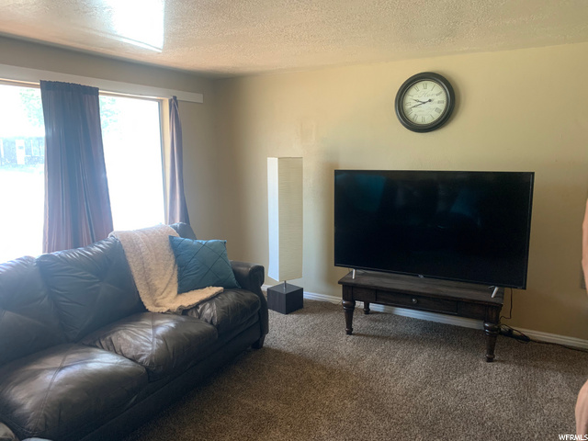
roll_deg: -1.1
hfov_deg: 67.3
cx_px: 294
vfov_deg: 53.1
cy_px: 220
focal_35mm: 26
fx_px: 442
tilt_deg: -7.4
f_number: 1.8
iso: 100
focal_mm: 4.25
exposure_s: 1/101
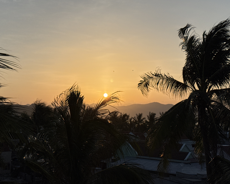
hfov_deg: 34.7
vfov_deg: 28.1
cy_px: 85
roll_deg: -0.6
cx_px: 111
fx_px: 368
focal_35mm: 54
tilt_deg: +5.3
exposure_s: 1/9901
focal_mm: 6.76
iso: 64
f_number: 1.78
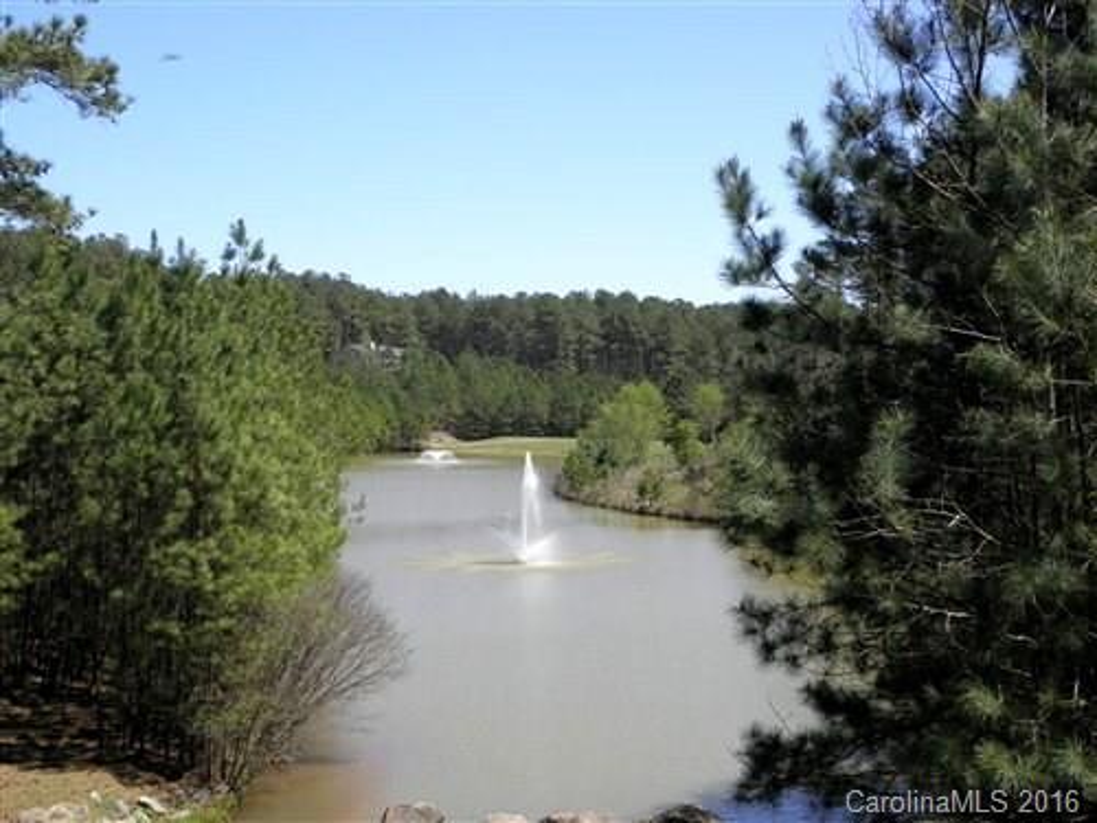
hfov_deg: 35.5
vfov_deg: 27.0
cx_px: 548
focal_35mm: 54
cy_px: 412
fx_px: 1711
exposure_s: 1/250
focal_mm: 9.7
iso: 160
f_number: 8.2
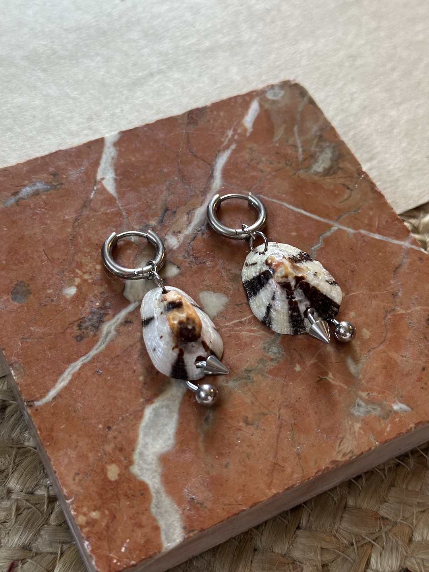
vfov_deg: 39.7
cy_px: 286
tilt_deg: -57.5
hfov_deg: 30.3
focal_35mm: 48
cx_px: 214
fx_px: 793
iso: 250
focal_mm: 6.86
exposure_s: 1/52
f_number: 1.78
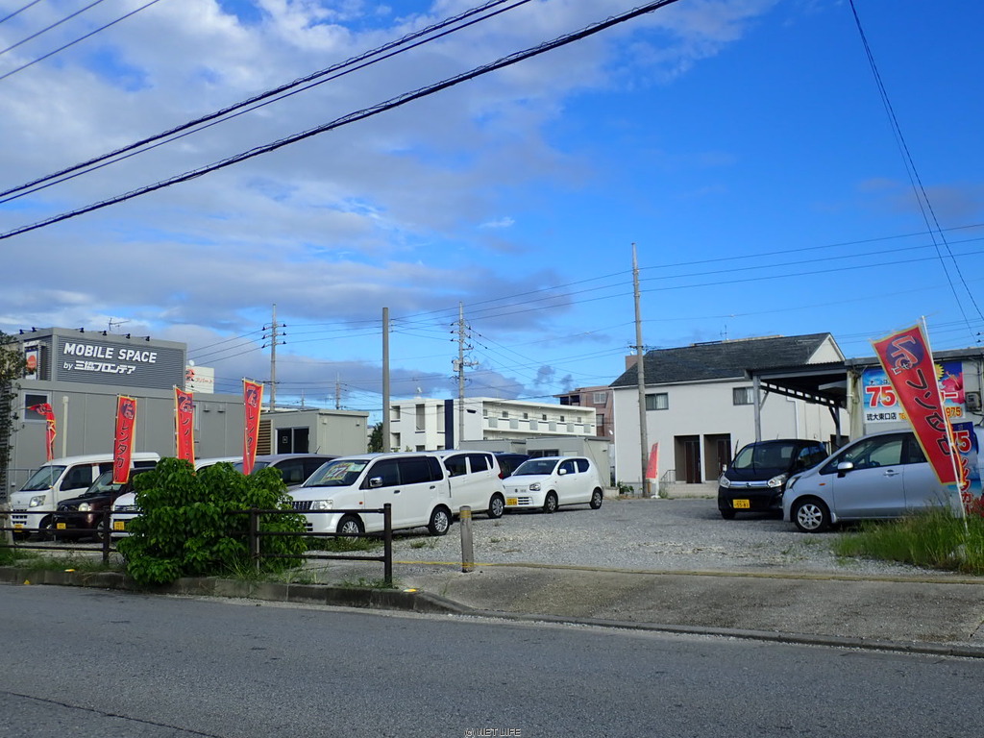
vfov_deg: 40.7
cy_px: 369
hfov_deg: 52.6
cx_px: 492
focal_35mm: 35
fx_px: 995
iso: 100
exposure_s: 1/800
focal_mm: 6.42
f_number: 3.5
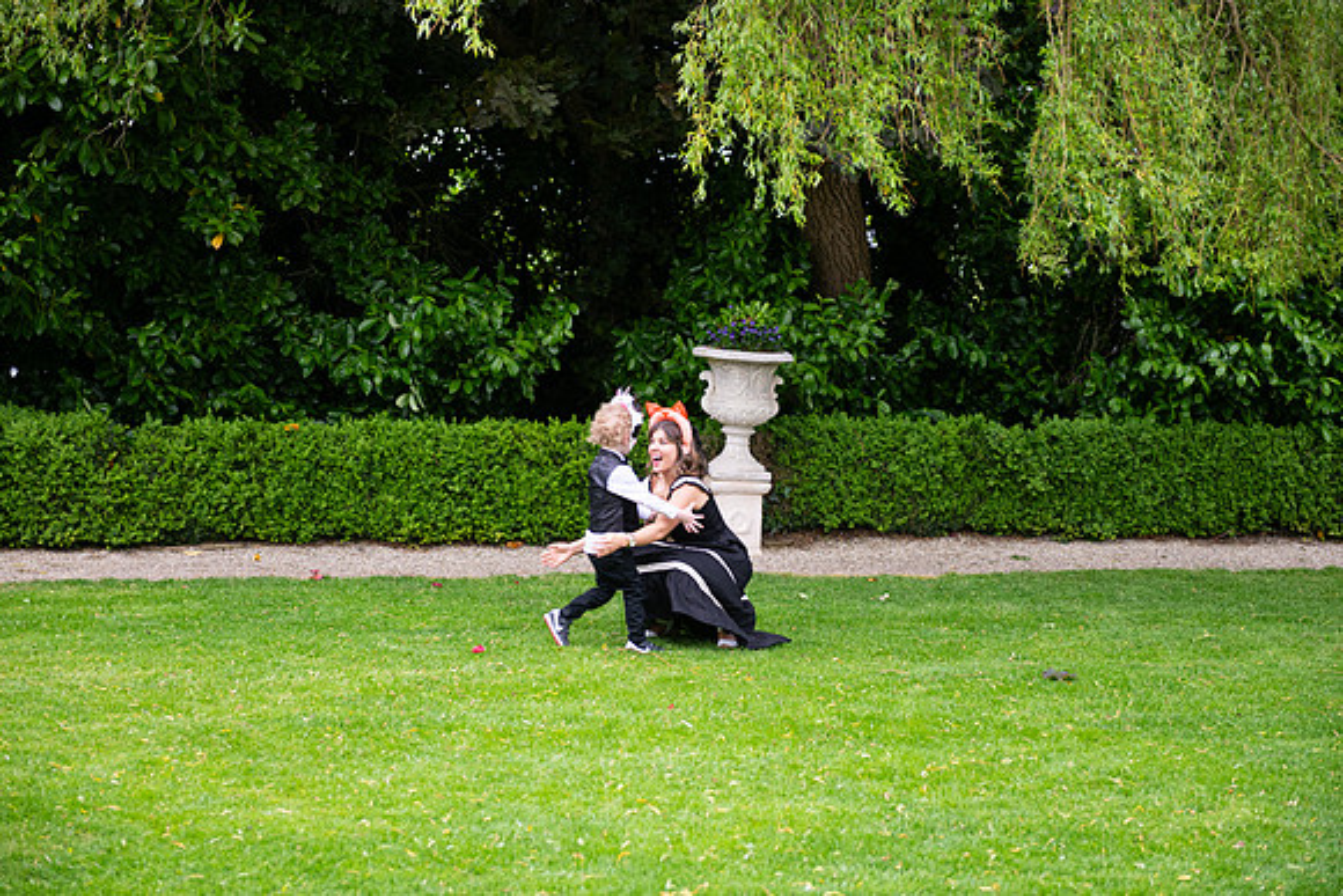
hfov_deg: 28.8
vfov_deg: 19.5
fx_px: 2612
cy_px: 448
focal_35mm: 70
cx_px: 672
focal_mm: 70
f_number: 3.5
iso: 200
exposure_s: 1/200
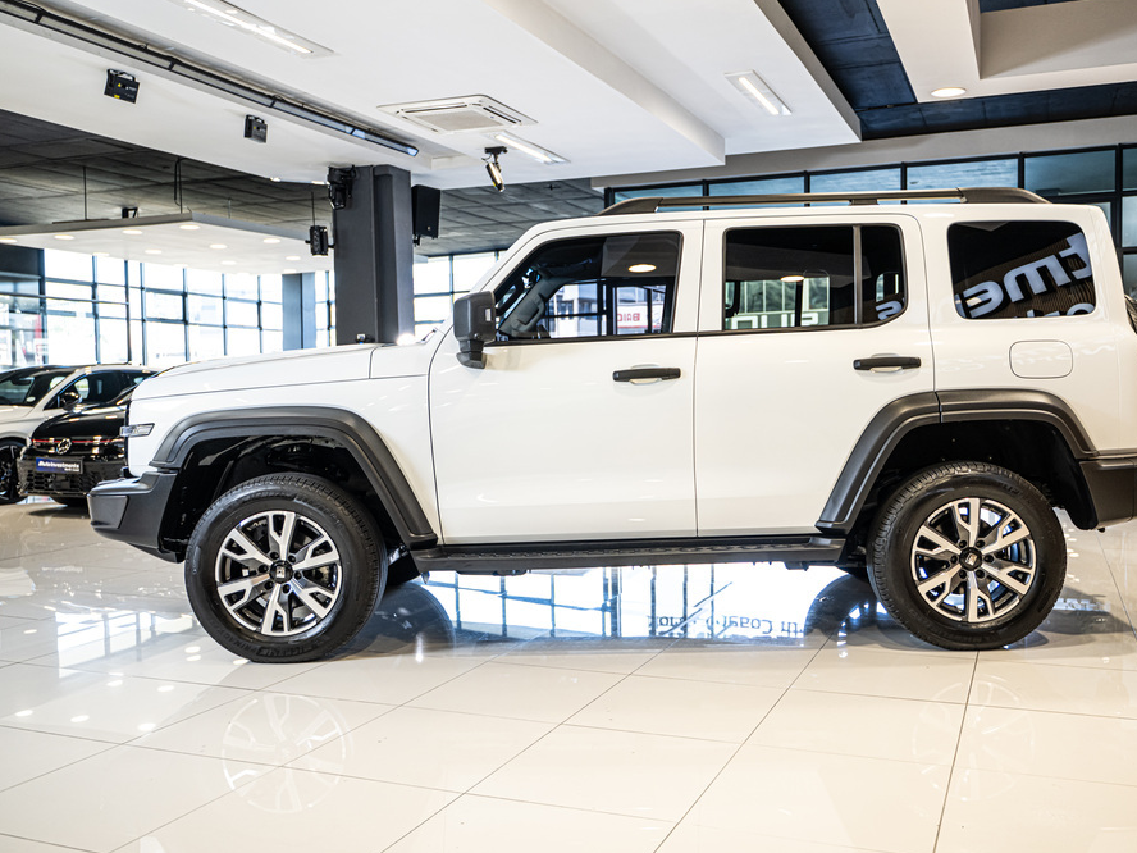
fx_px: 1018
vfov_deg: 45.4
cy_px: 423
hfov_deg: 58.2
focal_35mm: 31
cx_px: 642
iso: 500
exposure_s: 1/160
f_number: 2.8
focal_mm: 28
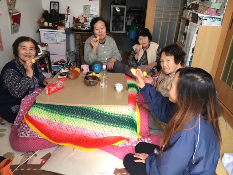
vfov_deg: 48.2
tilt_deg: -24.3
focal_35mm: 29
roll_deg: -4.2
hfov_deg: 61.7
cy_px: 88
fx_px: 195
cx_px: 116
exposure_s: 1/40
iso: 25
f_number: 2.2
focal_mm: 4.15
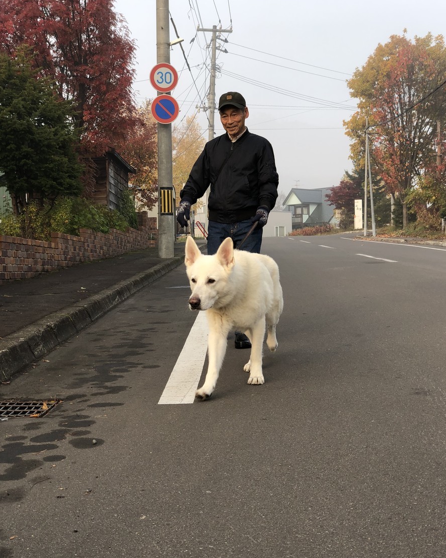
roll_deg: -1.6
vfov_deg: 34.1
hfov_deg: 27.6
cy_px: 291
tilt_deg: +3.2
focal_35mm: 55
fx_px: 907
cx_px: 226
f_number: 2.4
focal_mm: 6
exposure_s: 1/120
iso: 16
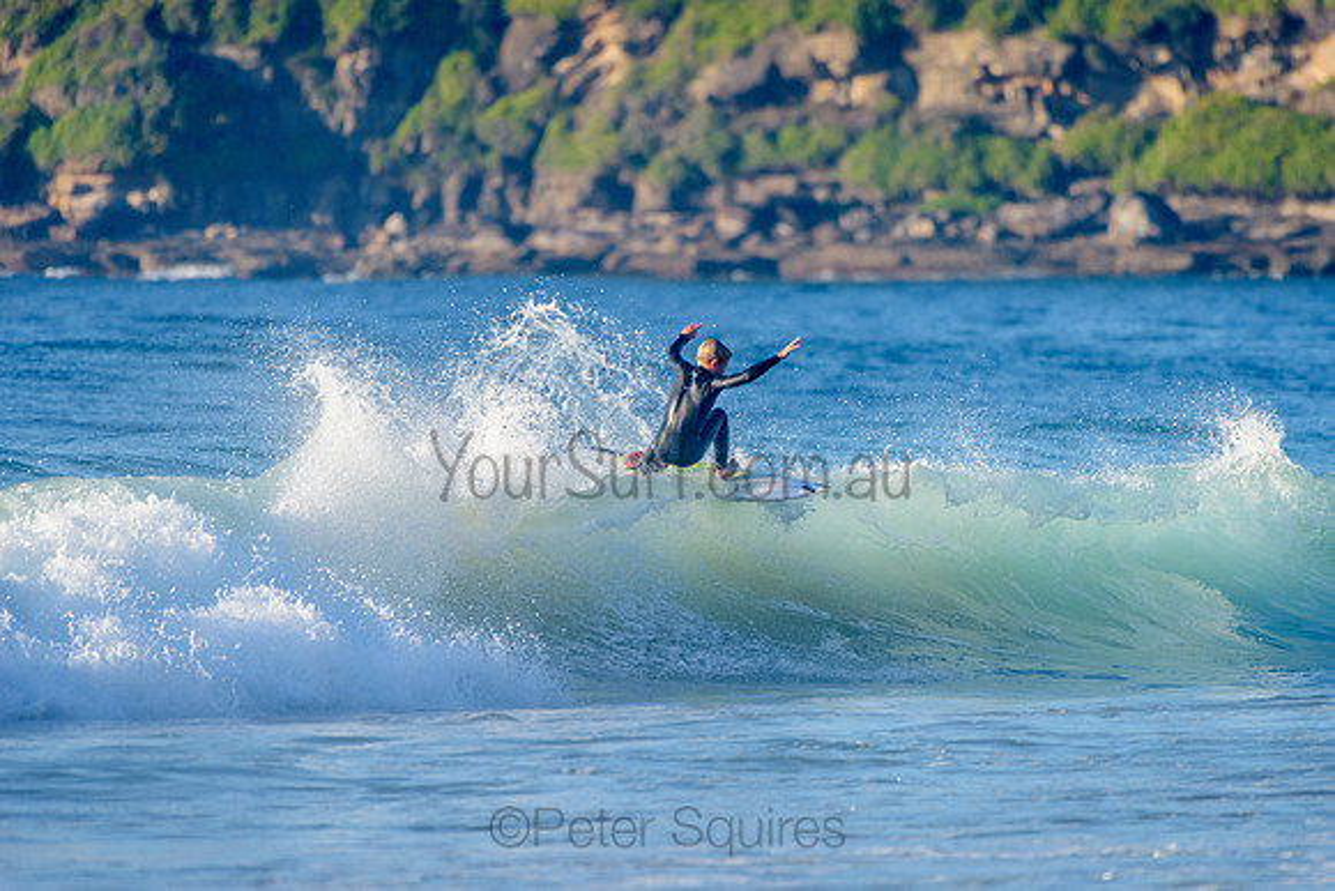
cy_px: 446
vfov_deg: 2.8
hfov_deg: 4.1
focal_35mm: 500
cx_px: 668
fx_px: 18552
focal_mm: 500
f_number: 5.6
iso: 450
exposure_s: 1/2000
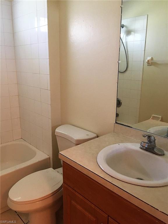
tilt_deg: -13.8
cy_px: 112
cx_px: 84
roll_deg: +0.3
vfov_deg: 61.7
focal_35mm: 29
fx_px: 188
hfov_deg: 48.2
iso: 80
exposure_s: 1/10
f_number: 2.2
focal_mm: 4.15
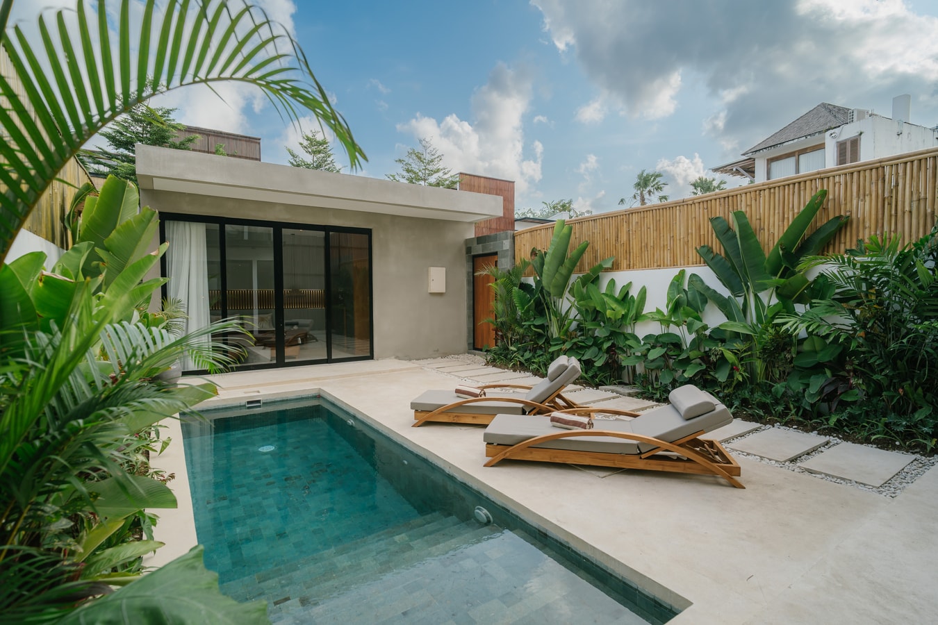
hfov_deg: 94.0
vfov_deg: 71.1
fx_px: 438
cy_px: 312
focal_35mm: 17
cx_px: 469
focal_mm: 16
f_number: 3.5
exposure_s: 1/800
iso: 125
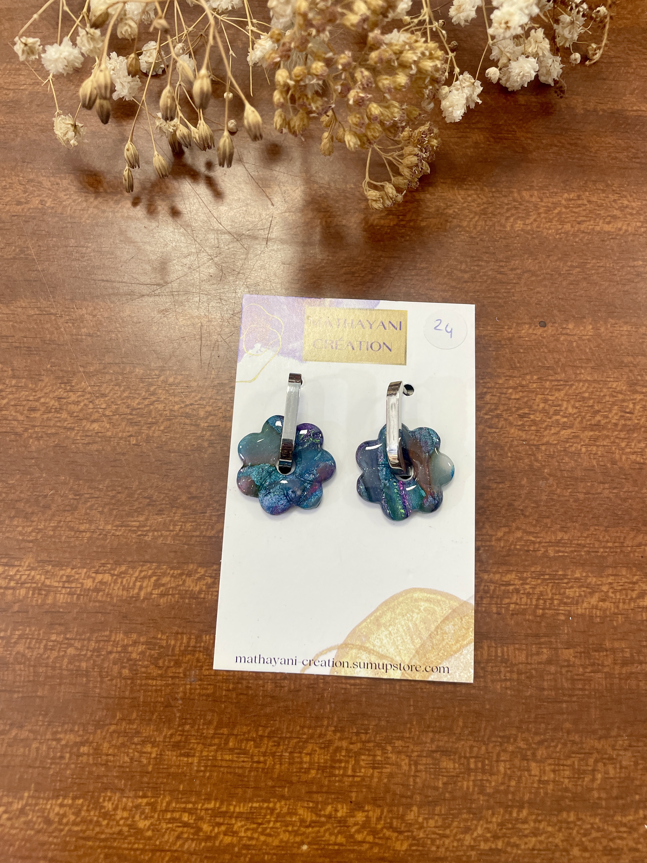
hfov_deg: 53.1
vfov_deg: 67.3
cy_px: 432
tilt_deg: -76.7
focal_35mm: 26
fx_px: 648
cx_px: 324
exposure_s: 1/100
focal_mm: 4.2
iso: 50
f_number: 1.6
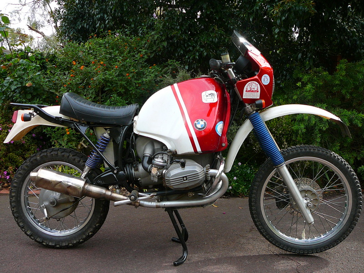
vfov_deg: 40.7
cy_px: 136
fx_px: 368
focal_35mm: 35
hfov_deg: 52.6
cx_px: 182
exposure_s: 1/250
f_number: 2.8
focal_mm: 5.2
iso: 80
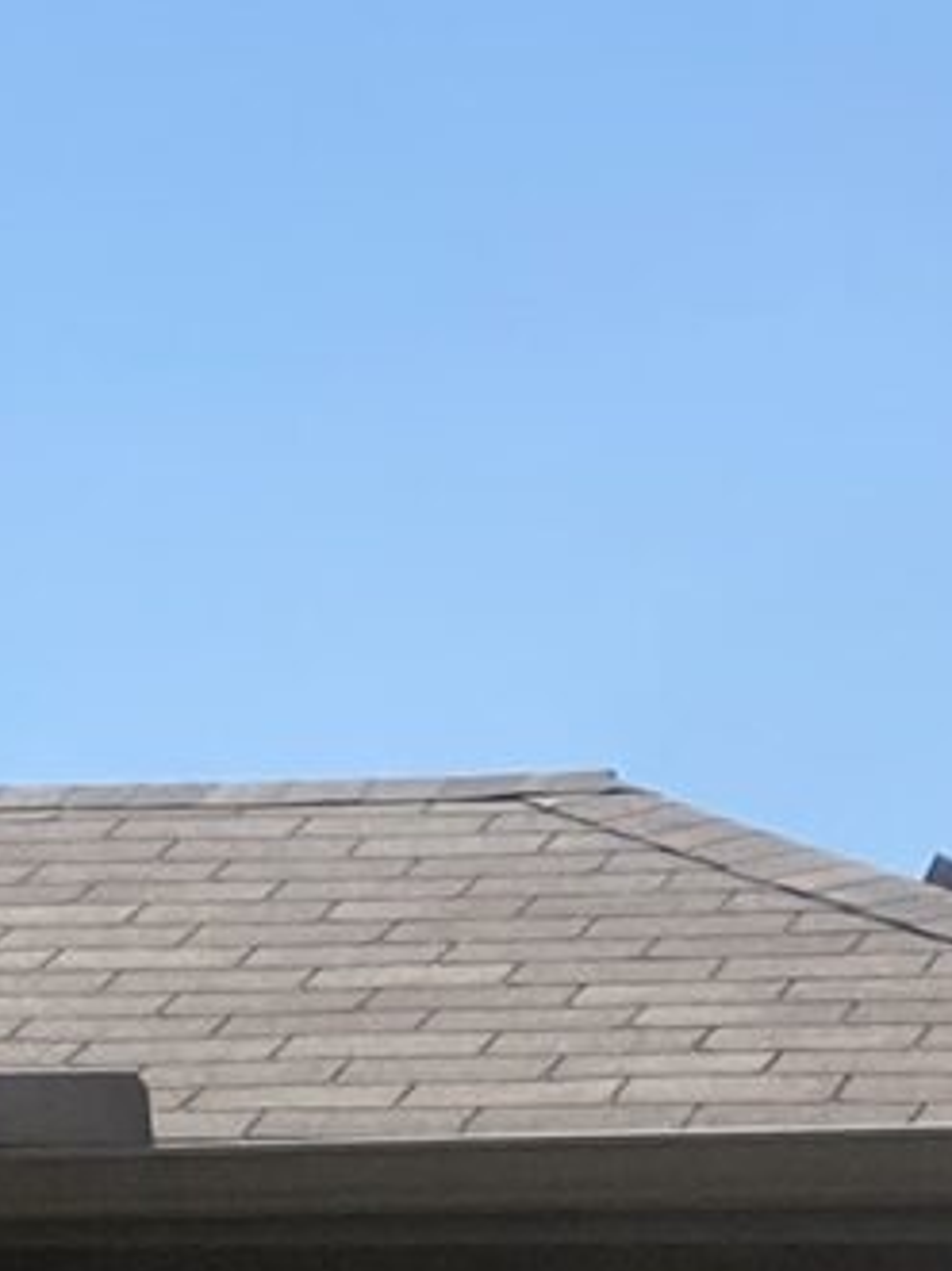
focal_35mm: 201
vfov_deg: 8.6
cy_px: 3425
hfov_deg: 7.1
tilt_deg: -10.0
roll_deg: -2.2
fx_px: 7375
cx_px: -967
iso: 32
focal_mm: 4.25
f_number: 1.8
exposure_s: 1/3040
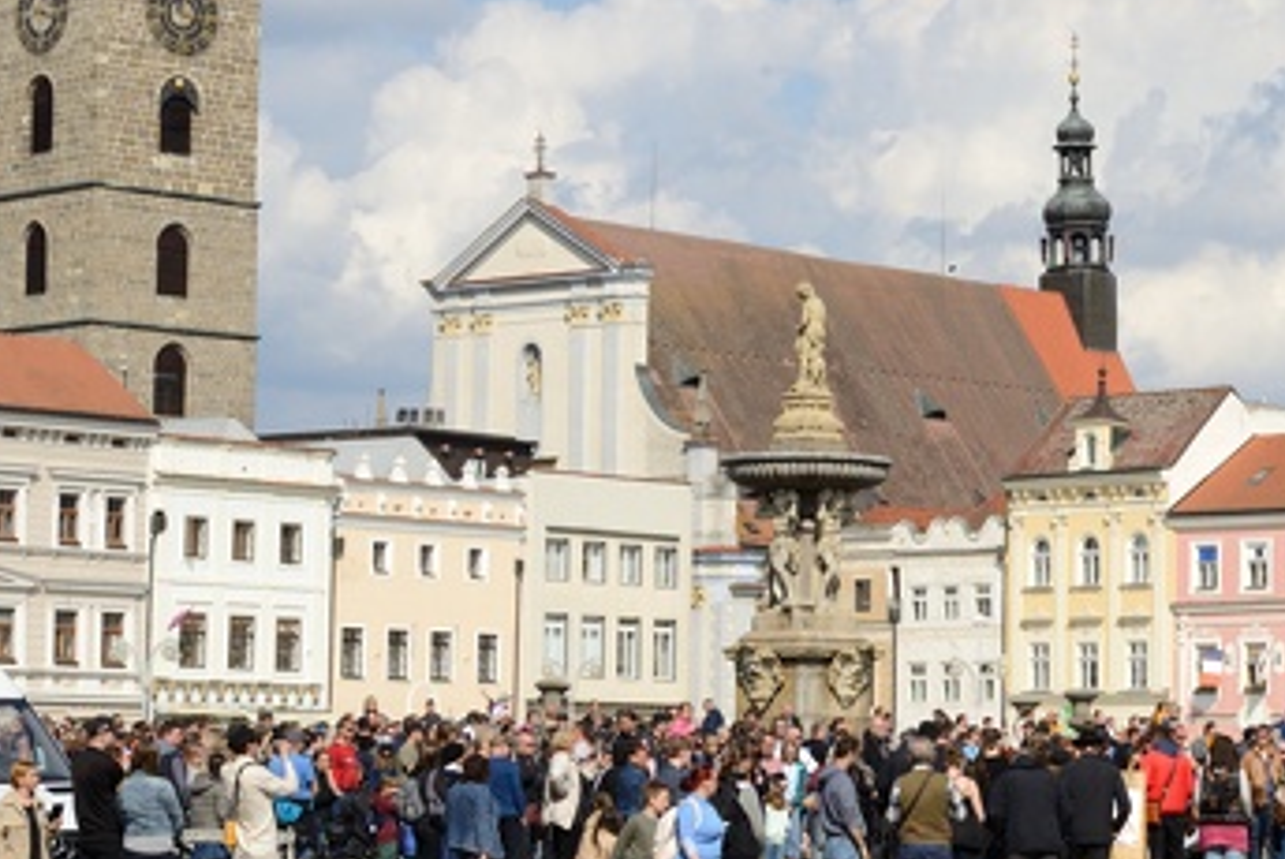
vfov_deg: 11.9
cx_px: 1423
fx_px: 4108
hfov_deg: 17.2
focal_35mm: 115
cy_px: 471
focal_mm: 50
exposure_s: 1/1250
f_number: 8
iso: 320
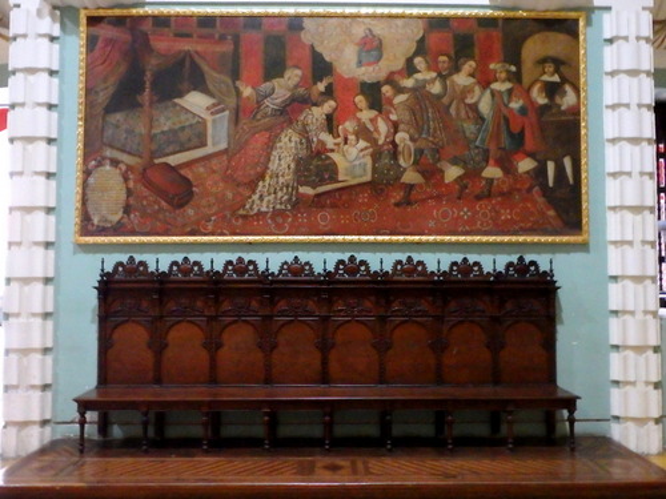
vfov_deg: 49.7
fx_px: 539
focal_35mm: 28
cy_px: 250
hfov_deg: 63.4
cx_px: 333
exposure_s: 1/8
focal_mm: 5
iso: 1600
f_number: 3.9
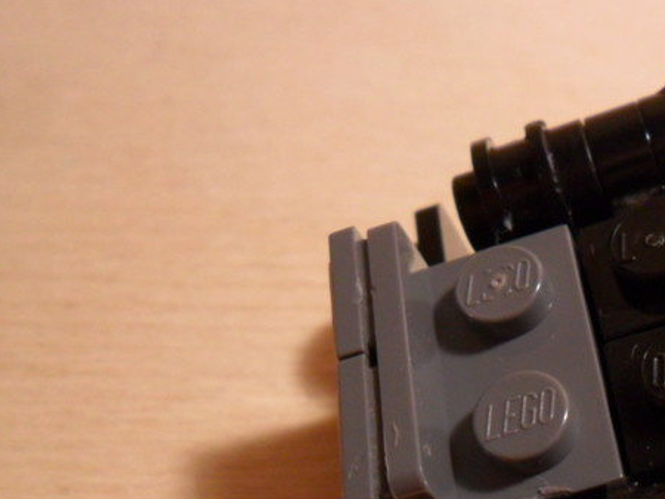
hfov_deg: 33.5
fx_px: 1038
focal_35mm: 54
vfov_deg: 26.7
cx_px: 610
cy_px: 370
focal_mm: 4.9
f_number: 3.5
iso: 200
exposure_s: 1/15
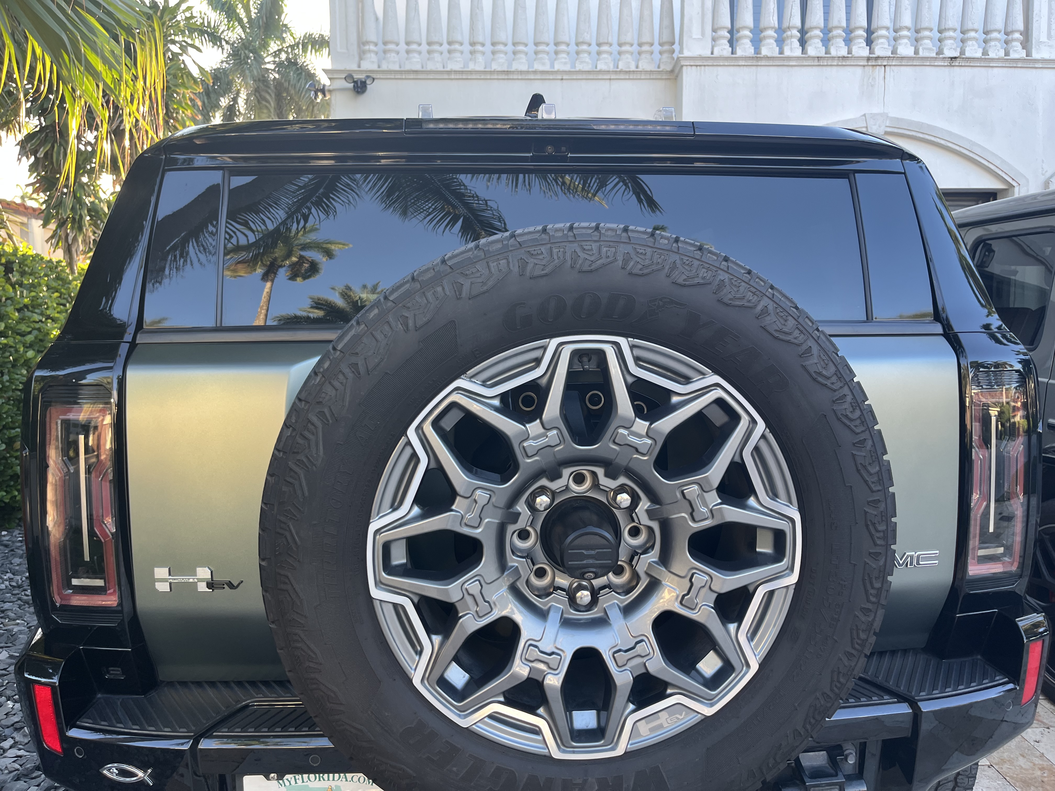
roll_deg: +0.1
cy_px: 396
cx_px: 528
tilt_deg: -6.7
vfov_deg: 53.1
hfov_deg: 67.3
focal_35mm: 26
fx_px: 792
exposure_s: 1/121
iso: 50
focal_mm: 5.1
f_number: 1.6
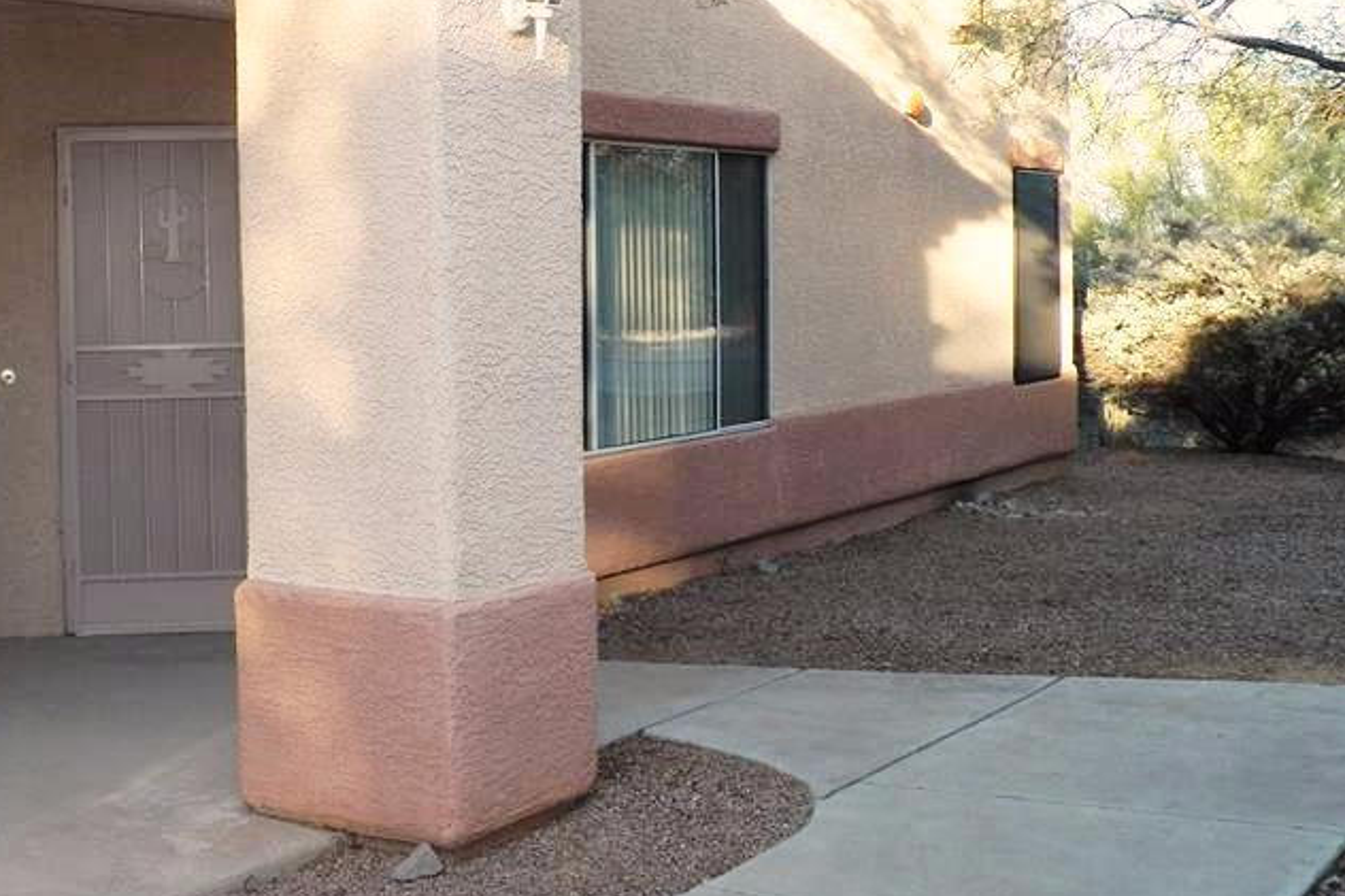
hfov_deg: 37.6
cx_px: 289
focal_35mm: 51
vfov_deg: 26.3
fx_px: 1905
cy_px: 311
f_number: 3.6
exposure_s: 1/200
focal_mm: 5.5
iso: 125
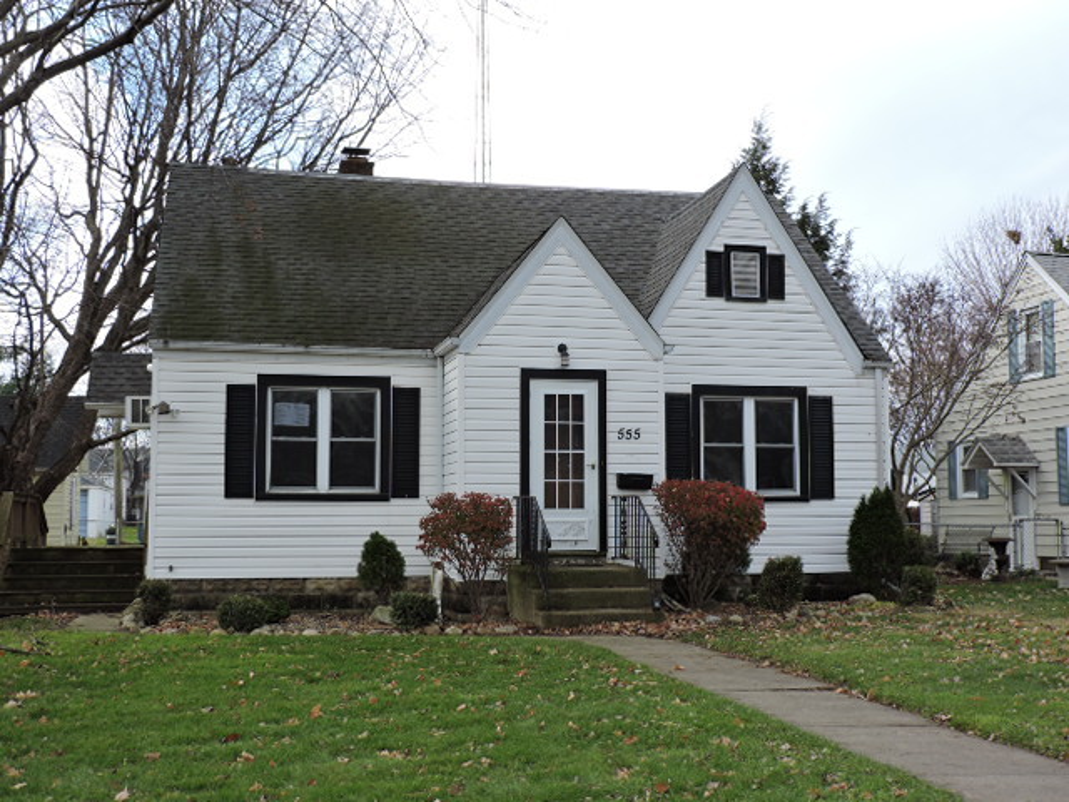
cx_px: 534
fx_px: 1328
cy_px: 401
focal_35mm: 43
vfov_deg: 33.6
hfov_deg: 43.9
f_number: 3.4
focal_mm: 7.7
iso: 100
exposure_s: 1/250
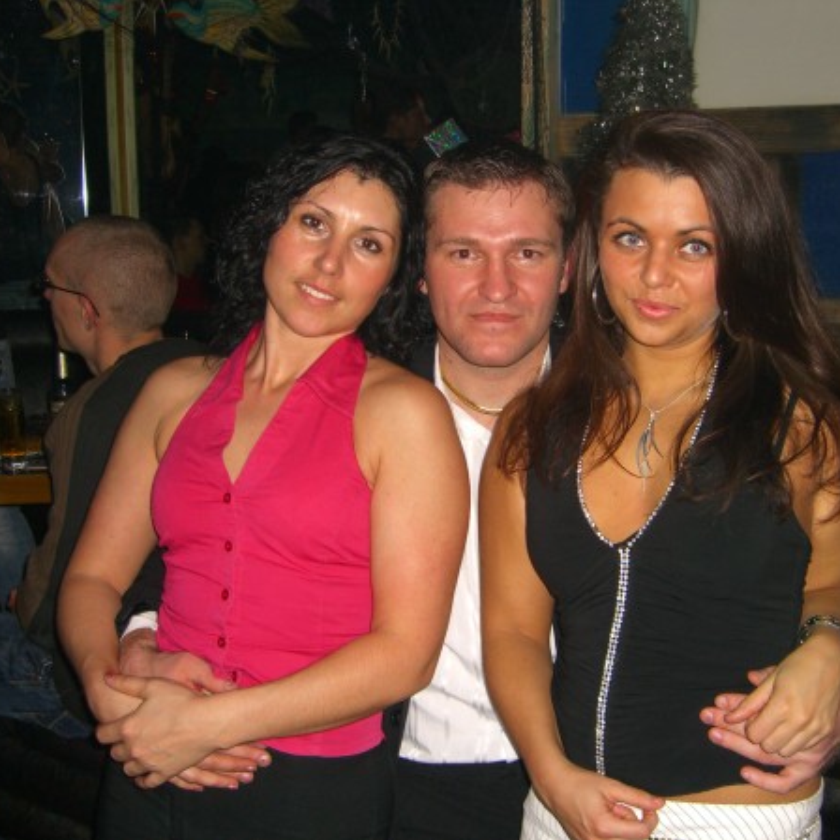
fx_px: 1235
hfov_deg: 37.5
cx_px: 482
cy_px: 420
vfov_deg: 37.6
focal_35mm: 45
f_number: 2.8
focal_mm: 7.9
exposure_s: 1/60
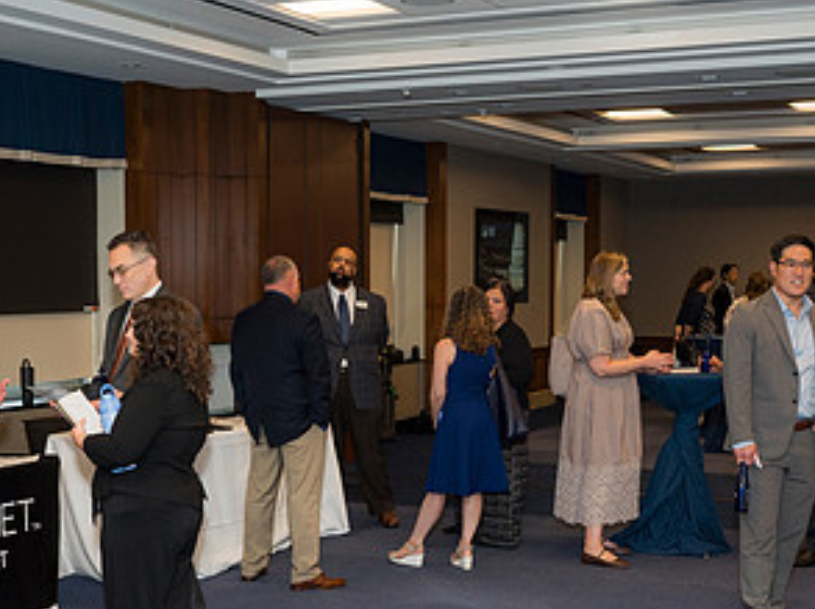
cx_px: 353
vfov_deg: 23.8
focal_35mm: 61
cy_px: 413
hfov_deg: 31.7
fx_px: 1434
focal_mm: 32
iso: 800
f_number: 5
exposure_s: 1/125
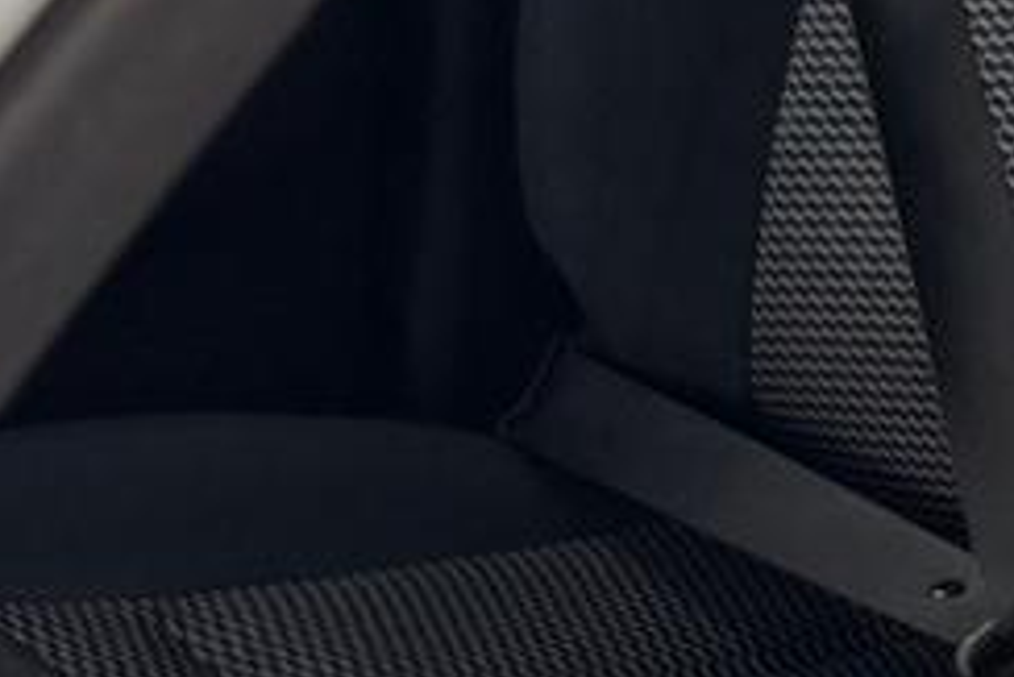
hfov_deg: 13.5
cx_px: 1982
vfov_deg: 10.4
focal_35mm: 131
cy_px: 685
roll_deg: -0.4
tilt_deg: -35.5
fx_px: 3692
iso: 160
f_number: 1.78
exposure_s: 1/120
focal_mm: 6.76
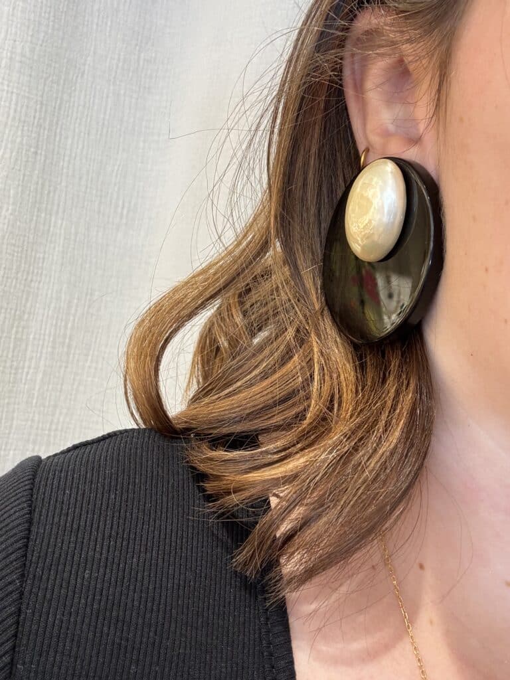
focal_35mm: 30
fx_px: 589
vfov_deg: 60.0
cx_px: 255
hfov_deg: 46.8
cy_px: 340
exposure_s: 1/50
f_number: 1.9
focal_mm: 2.69
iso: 125
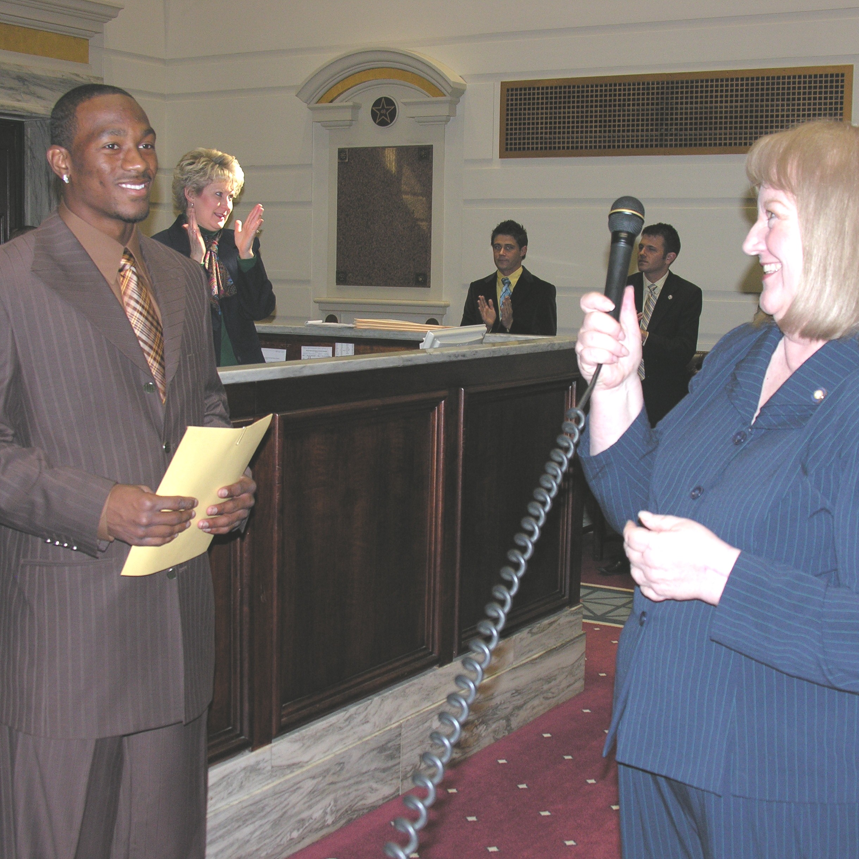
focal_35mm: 51
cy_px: 429
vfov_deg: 33.4
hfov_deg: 33.4
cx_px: 429
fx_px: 1432
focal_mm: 11
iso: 104
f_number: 2.9
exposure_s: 1/60.1
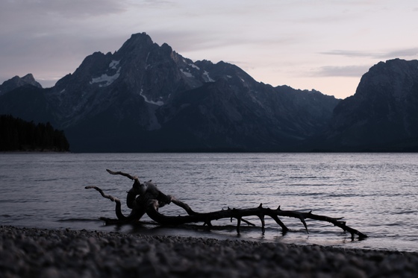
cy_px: 139
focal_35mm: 57
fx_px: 662
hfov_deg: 35.1
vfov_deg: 23.8
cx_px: 209
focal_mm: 37.8
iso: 400
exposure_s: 1/8
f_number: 3.6
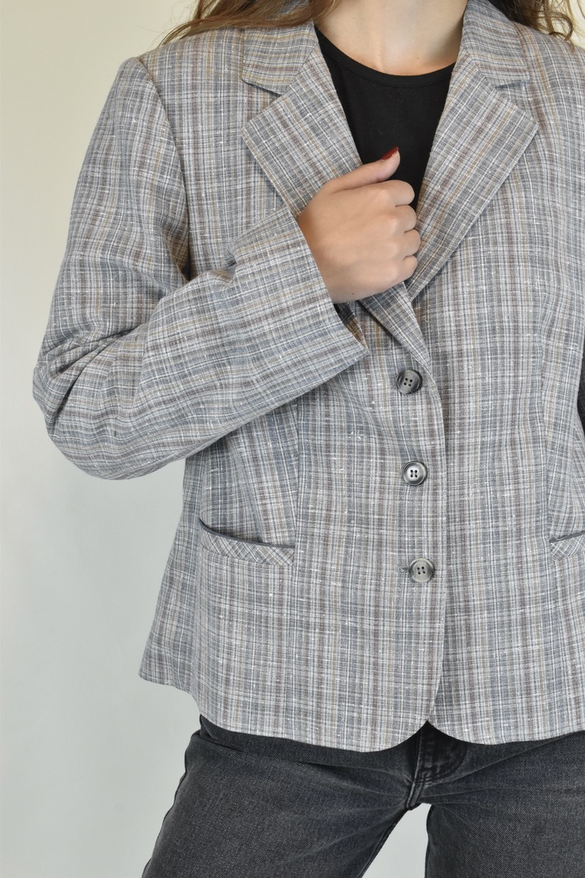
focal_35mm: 60
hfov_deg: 22.6
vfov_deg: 33.4
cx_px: 292
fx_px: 1462
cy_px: 439
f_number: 13
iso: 1600
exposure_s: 1/50
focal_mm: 40
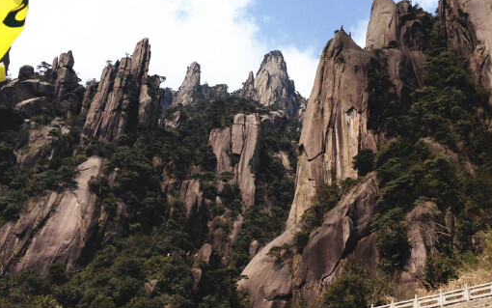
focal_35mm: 48
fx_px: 644
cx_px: 235
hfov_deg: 41.8
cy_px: 115
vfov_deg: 26.8
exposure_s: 1/2584
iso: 50
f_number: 2.4
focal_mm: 4.12
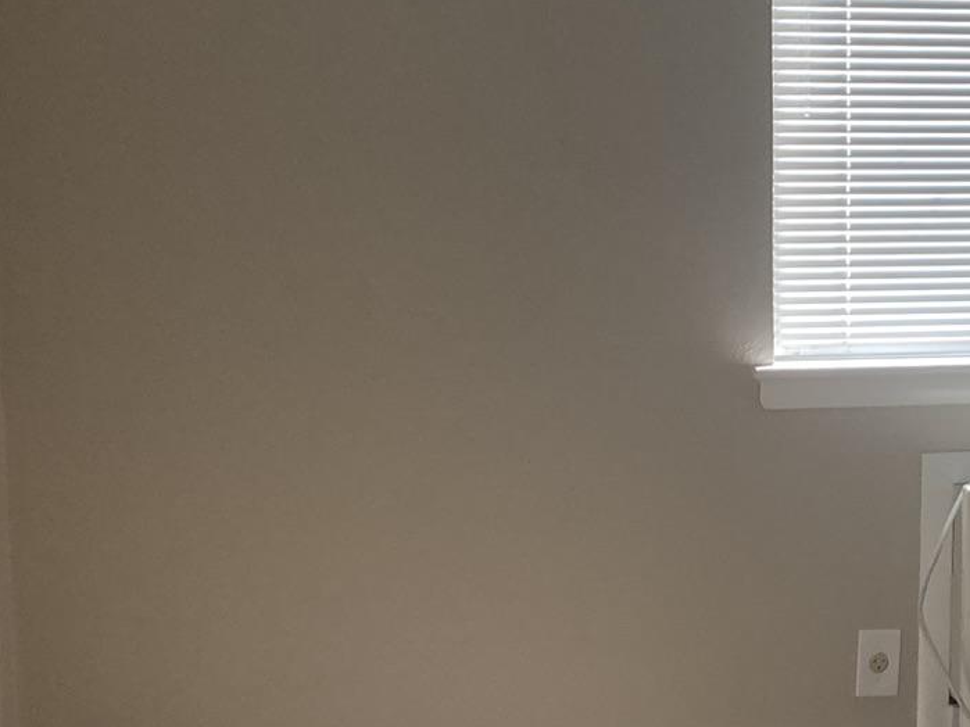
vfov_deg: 18.0
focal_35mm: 82
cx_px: 908
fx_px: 2297
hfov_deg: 23.1
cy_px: 319
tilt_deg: -9.0
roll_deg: -0.6
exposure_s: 1/60
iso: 50
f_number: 1.8
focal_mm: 3.99
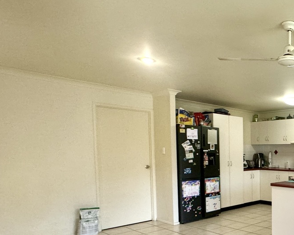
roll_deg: -2.3
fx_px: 270
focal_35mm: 31
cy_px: 168
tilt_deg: -3.9
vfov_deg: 45.9
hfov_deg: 45.7
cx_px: 309
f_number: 2.2
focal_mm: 2.22
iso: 250
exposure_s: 1/100
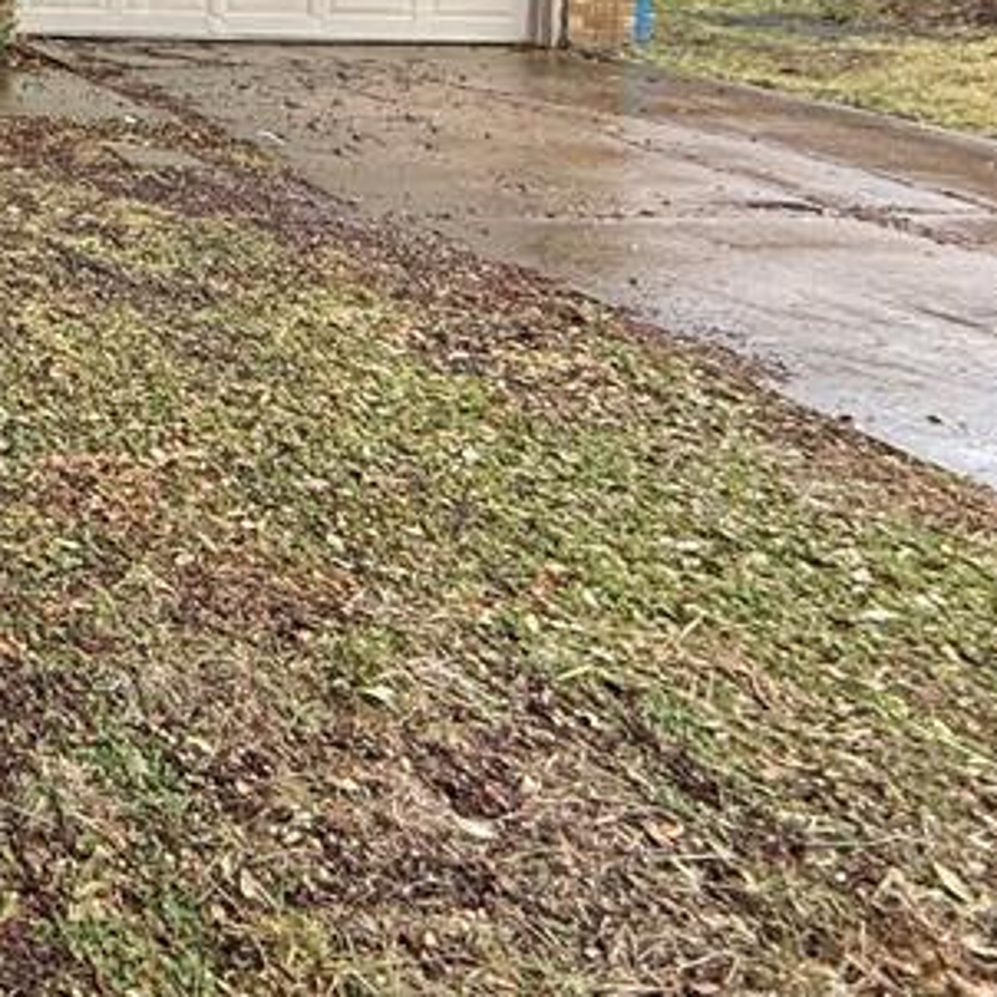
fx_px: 1369
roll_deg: -1.0
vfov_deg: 34.6
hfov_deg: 27.8
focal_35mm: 42
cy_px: -99
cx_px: -485
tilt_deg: -2.3
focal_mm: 2.22
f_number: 2.2
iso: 250
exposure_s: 1/99
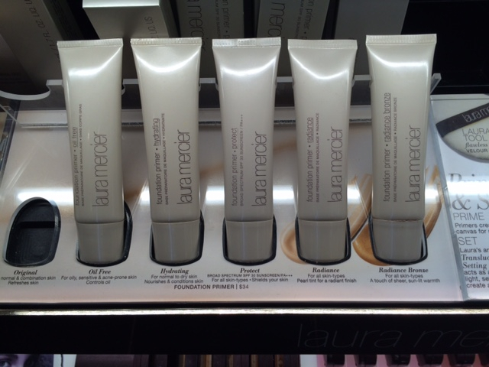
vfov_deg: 48.2
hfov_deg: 61.7
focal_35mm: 29
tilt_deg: -45.0
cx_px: 244
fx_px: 410
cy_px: 184
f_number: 2.2
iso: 40
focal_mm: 4.15
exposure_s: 1/120
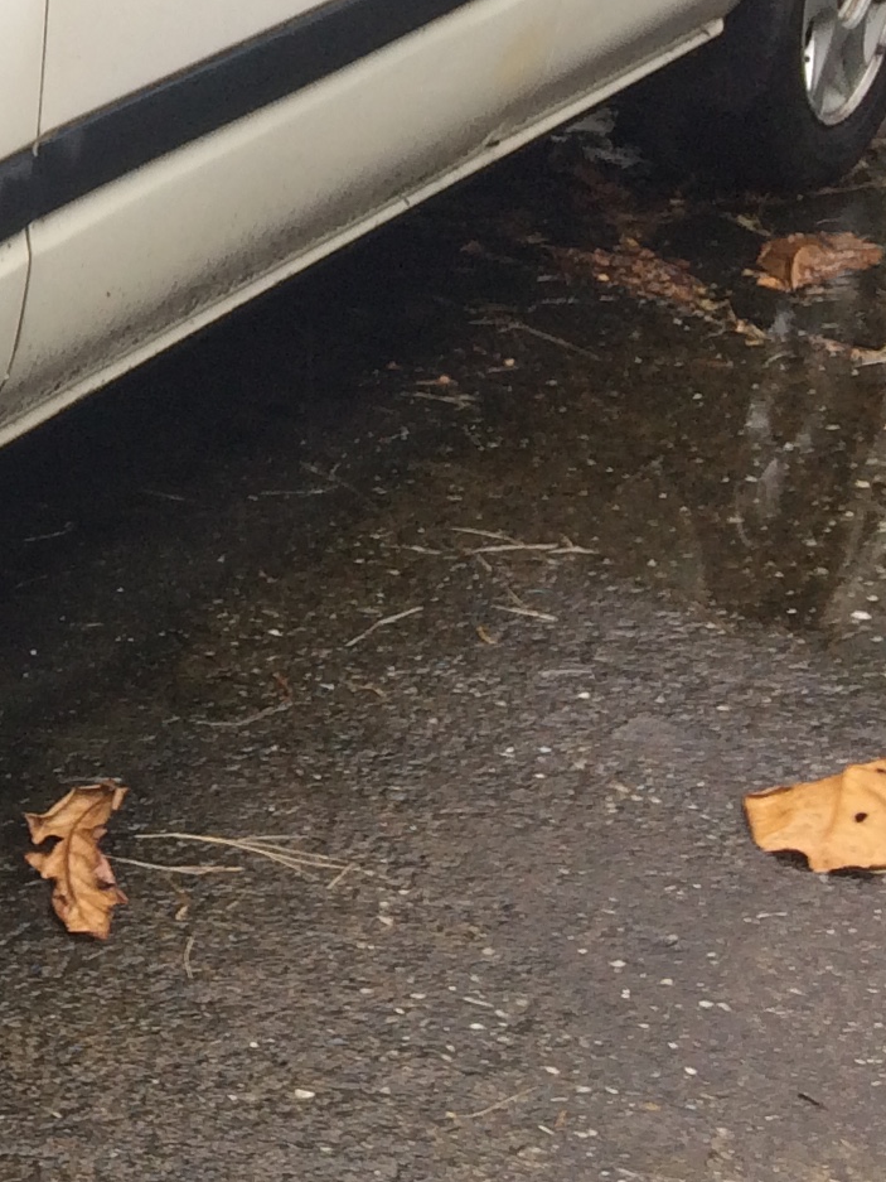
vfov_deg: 18.9
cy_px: -34
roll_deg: -2.5
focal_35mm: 101
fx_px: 3446
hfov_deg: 13.0
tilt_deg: -15.1
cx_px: -797
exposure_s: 1/50
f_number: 2.2
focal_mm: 4.15
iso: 50
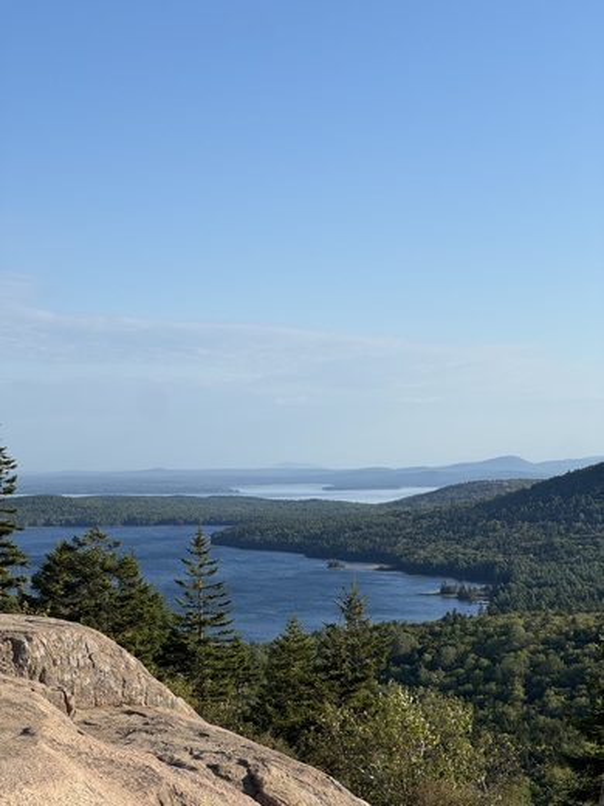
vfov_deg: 25.3
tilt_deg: +3.0
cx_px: 302
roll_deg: +1.5
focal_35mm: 77
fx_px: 1791
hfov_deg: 19.1
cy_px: 403
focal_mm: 9
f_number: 2.8
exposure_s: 1/1143
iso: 25
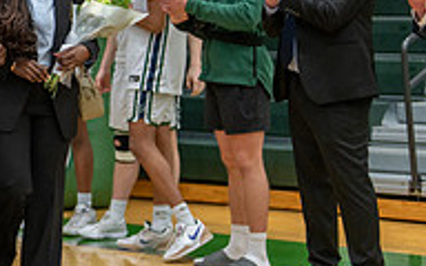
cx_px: -144
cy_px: 27
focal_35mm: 165
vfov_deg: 7.9
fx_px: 1916
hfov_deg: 12.3
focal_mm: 50
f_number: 1.2
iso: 320
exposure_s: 1/400
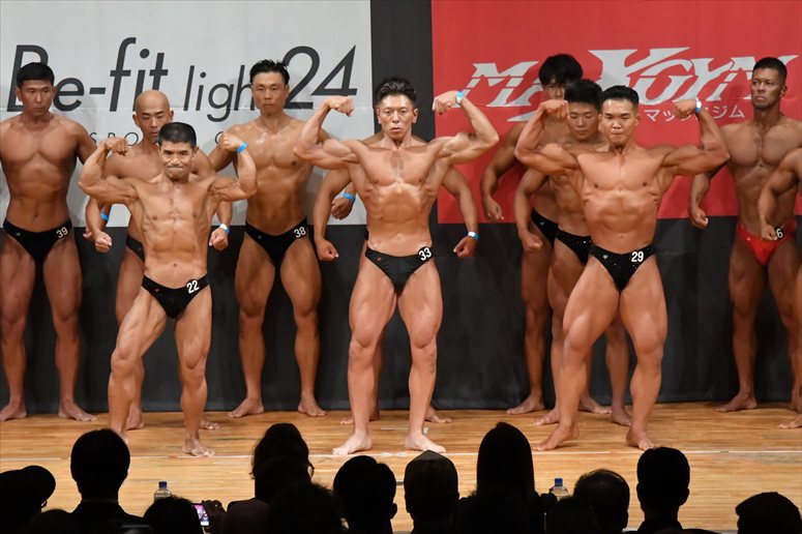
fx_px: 5010
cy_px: 267
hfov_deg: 9.2
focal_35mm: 225
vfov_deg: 6.1
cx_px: 401
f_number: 5.6
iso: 9000
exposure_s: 1/400
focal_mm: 150
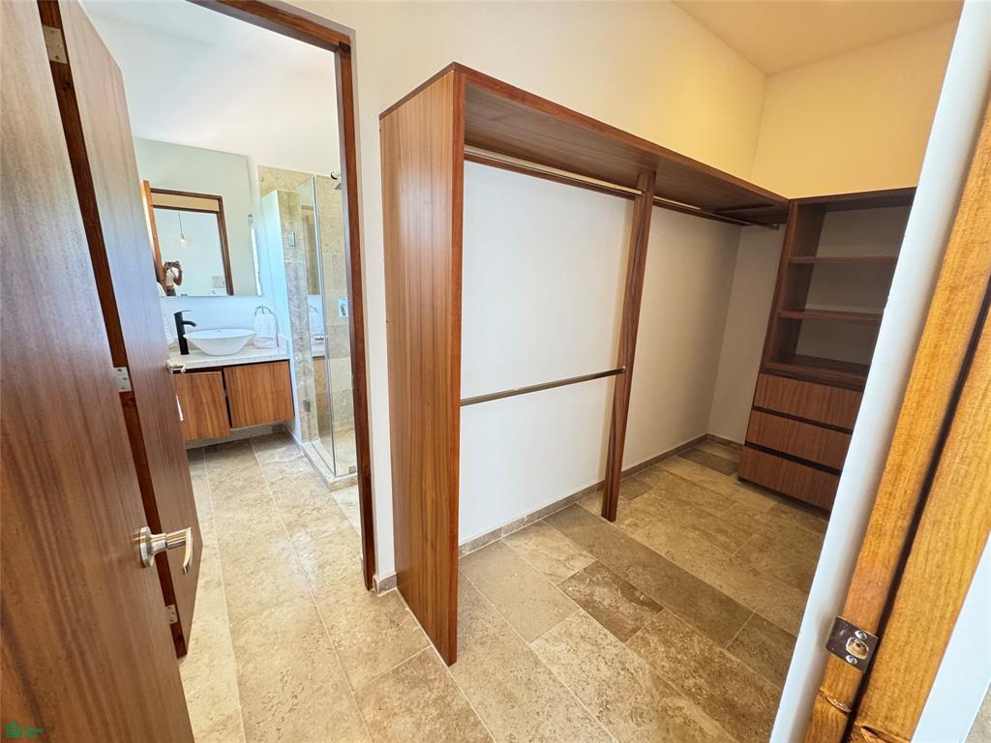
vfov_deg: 85.7
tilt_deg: -14.2
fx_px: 401
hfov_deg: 102.1
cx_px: 496
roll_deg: -1.2
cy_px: 372
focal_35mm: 14
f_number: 2.2
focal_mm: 2.22
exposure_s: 1/60
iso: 400
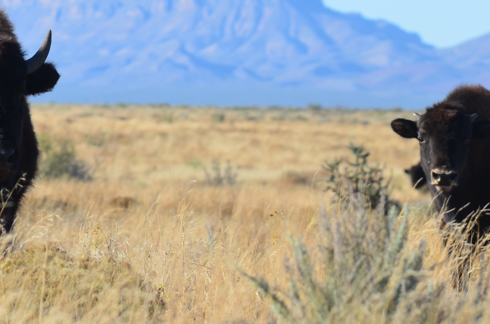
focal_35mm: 558
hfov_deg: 3.7
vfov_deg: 2.5
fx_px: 7580
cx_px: 71
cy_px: 101
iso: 200
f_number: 10
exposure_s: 1/250
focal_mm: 175
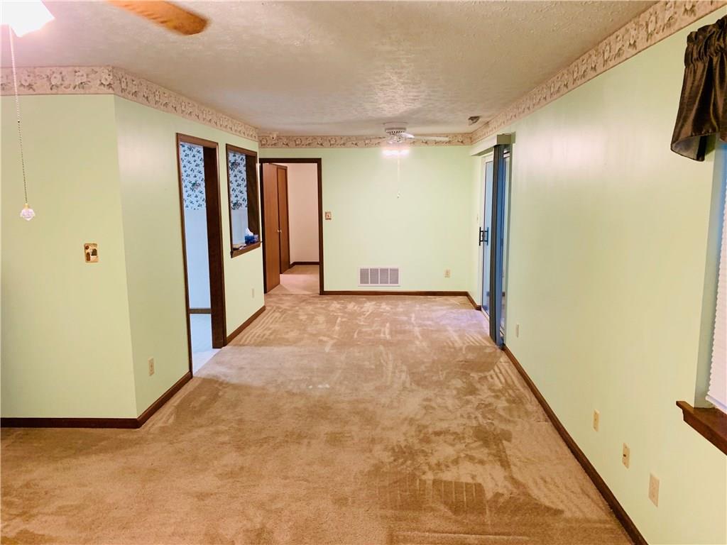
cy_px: 272
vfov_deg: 53.1
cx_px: 364
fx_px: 546
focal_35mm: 26
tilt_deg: -8.5
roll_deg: +0.6
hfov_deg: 67.3
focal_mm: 4.25
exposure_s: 1/60
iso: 250
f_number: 1.8
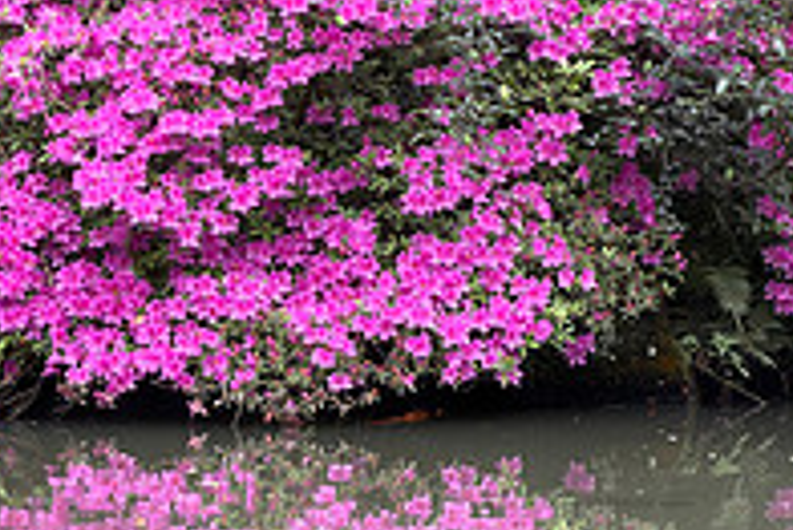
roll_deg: +0.4
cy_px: 390
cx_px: 186
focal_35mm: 307
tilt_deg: -3.6
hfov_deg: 6.7
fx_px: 6767
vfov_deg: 4.5
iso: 160
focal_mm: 16.89
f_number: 2.8
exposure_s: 1/121
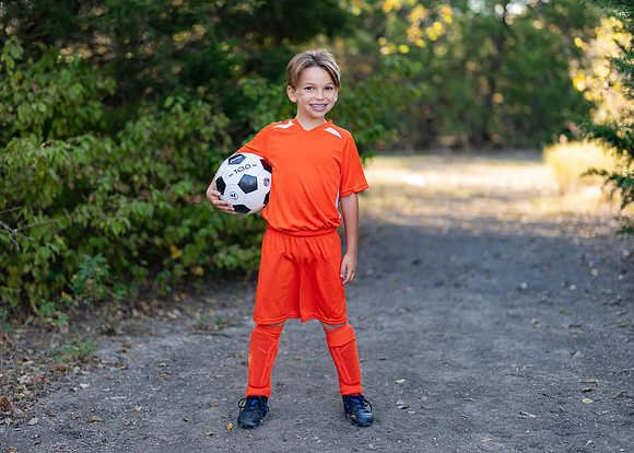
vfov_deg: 23.5
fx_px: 1089
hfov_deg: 32.4
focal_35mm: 61
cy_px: 205
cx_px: 290
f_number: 1.2
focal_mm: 50
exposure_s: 1/640
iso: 100
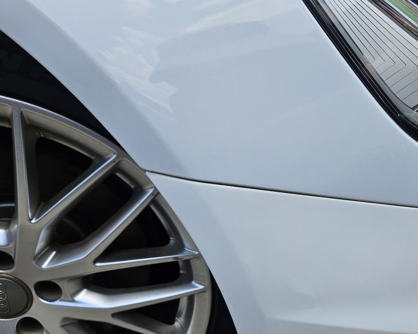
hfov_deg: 54.0
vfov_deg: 45.2
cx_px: 295
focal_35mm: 32
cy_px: 220
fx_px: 396
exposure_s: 1/1686
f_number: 1.8
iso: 32
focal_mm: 5.4
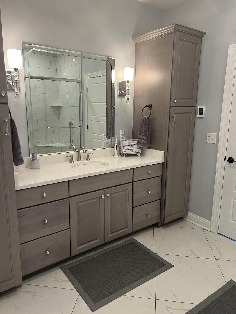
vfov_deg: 67.3
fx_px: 236
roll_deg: +0.1
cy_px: 157
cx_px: 118
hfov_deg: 53.1
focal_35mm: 26
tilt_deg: -12.5
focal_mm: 5.7
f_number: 1.5
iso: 100
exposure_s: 1/60
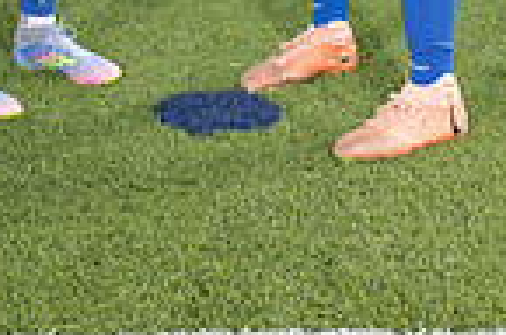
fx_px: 1571
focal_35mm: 112
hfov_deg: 18.3
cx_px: 195
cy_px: -394
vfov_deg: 10.8
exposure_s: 1/320
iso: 125
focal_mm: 36
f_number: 7.1
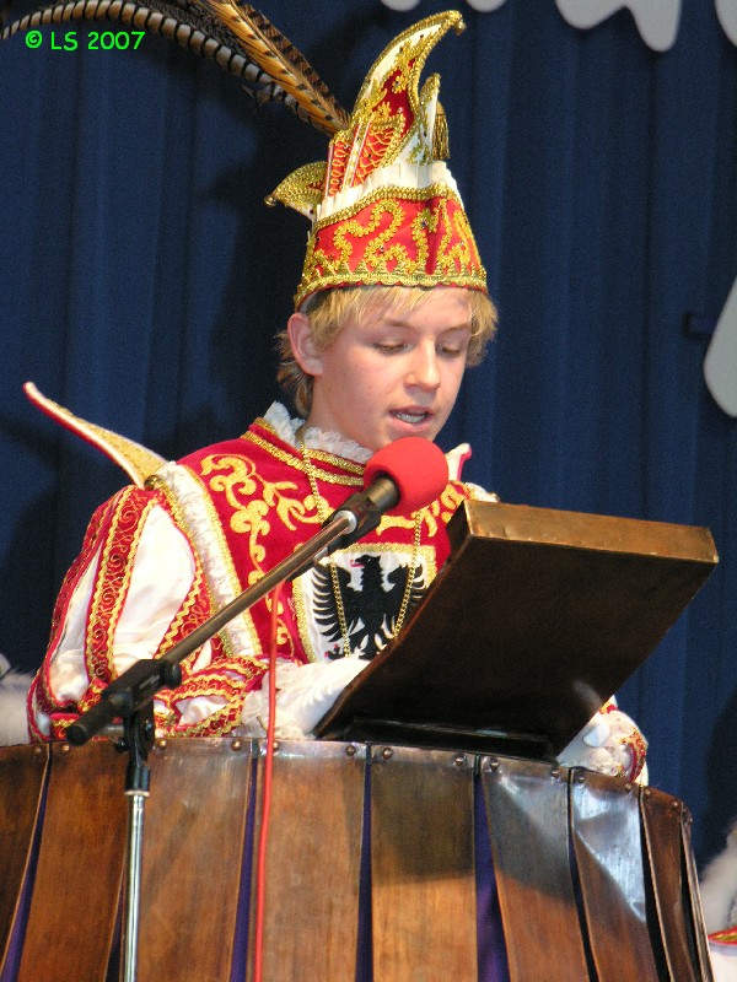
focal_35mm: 253
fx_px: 7182
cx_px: 368
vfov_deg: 7.8
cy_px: 491
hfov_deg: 5.9
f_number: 4.5
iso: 200
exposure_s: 1/30
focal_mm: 64.5
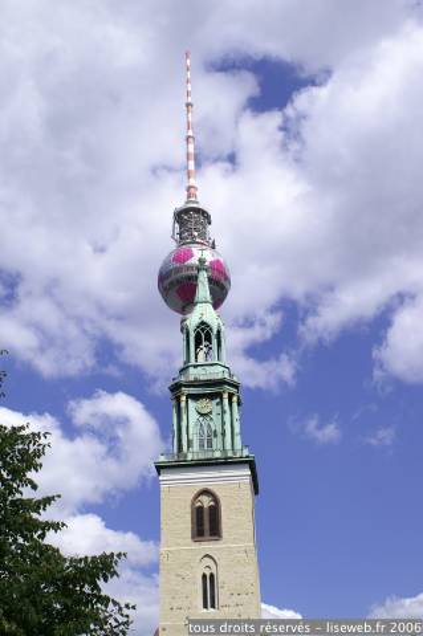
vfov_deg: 43.6
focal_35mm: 45
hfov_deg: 29.8
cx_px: 212
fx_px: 795
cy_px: 318
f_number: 9
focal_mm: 30
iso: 100
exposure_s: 1/320
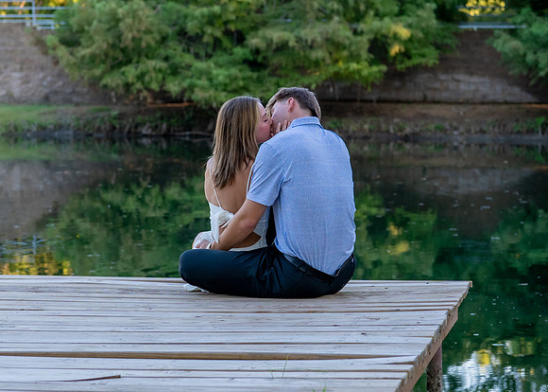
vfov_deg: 11.4
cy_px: 216
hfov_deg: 15.9
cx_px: 246
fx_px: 1964
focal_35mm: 126
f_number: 2.8
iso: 250
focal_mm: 50
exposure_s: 1/500
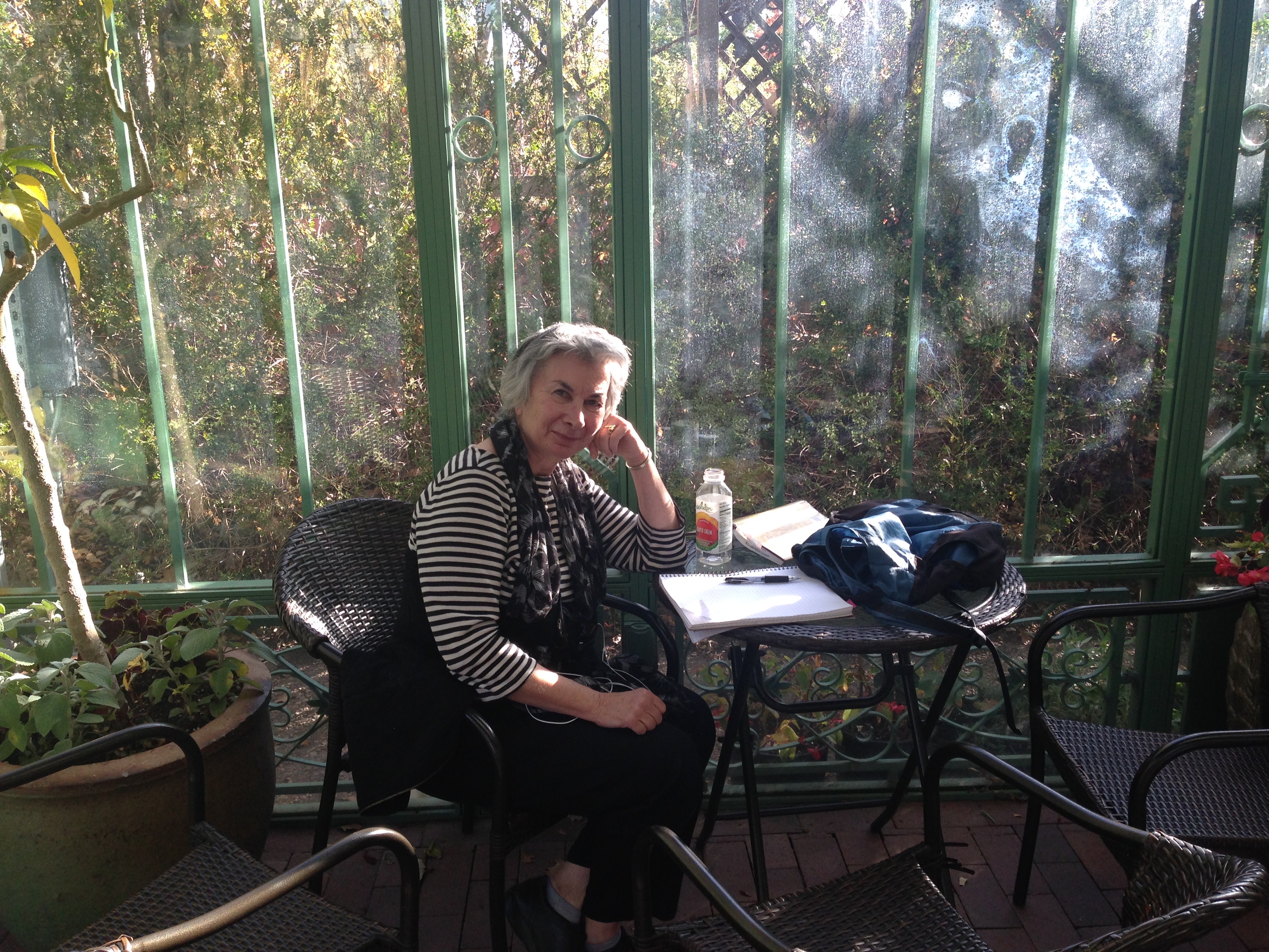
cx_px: 634
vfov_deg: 42.9
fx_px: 1210
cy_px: 476
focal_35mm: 33
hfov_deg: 55.4
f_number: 2.4
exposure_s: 1/120
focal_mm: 4.12
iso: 64
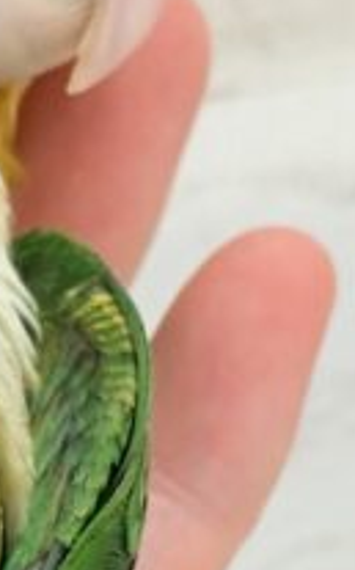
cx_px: -63
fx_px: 4964
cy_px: 556
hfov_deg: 4.1
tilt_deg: -23.9
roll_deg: +1.1
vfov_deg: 6.5
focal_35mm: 320
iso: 40
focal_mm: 5.96
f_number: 1.6
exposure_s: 1/50
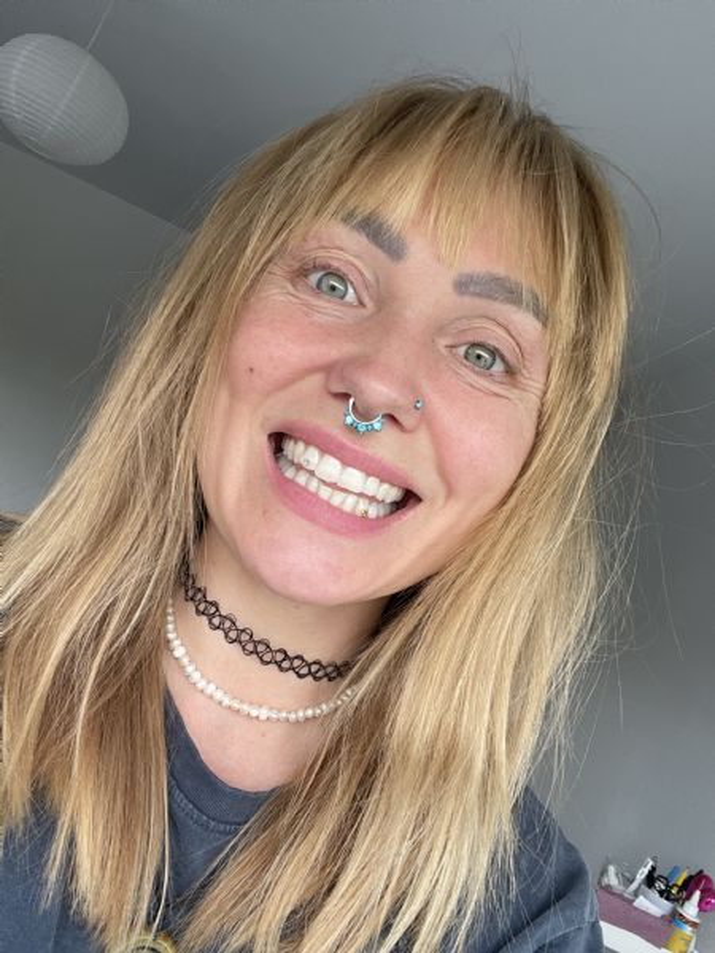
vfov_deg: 60.0
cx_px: 358
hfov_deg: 46.8
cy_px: 476
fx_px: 826
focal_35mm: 30
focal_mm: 2.71
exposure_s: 1/121
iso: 64
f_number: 2.2
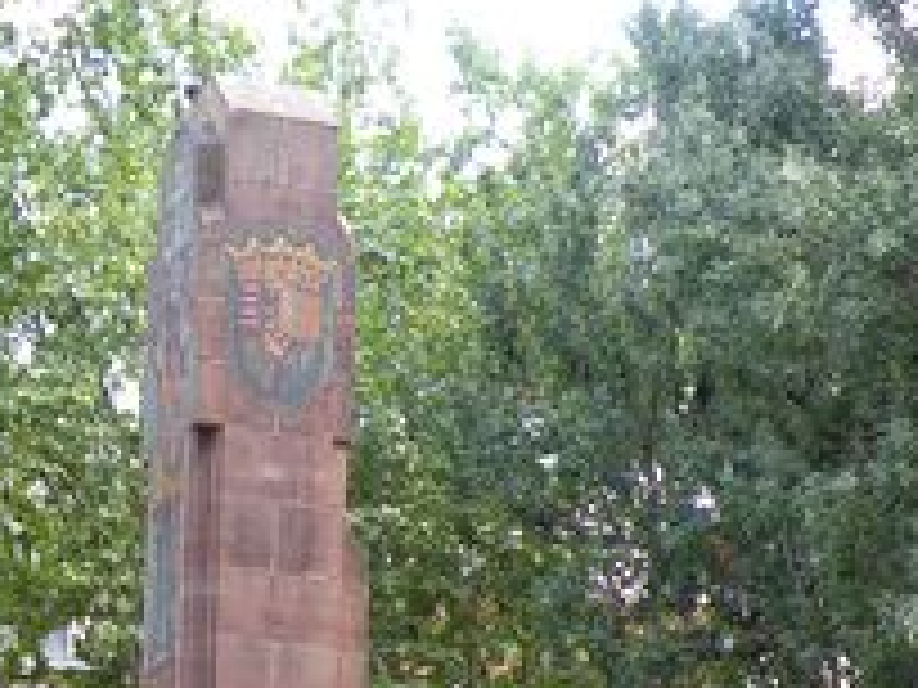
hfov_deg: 18.6
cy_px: 834
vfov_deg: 13.7
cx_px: 225
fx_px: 2785
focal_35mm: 105
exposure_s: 1/82.2
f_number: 3.2
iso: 64
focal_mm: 7.4
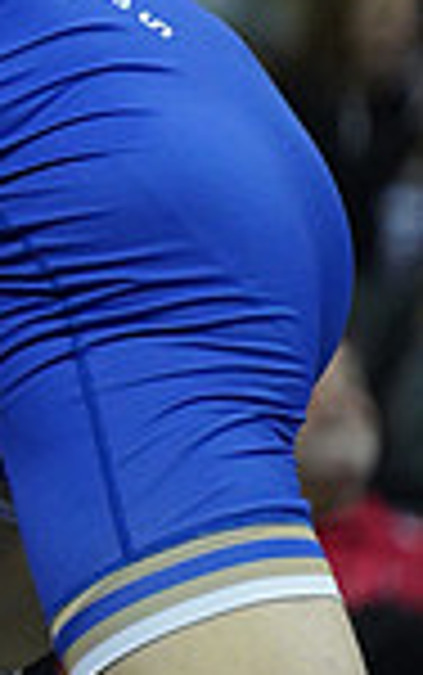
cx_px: -873
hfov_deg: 2.2
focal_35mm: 590
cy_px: 164
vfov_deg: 3.6
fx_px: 10862
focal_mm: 150
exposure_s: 1/1250
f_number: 2.8
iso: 6400
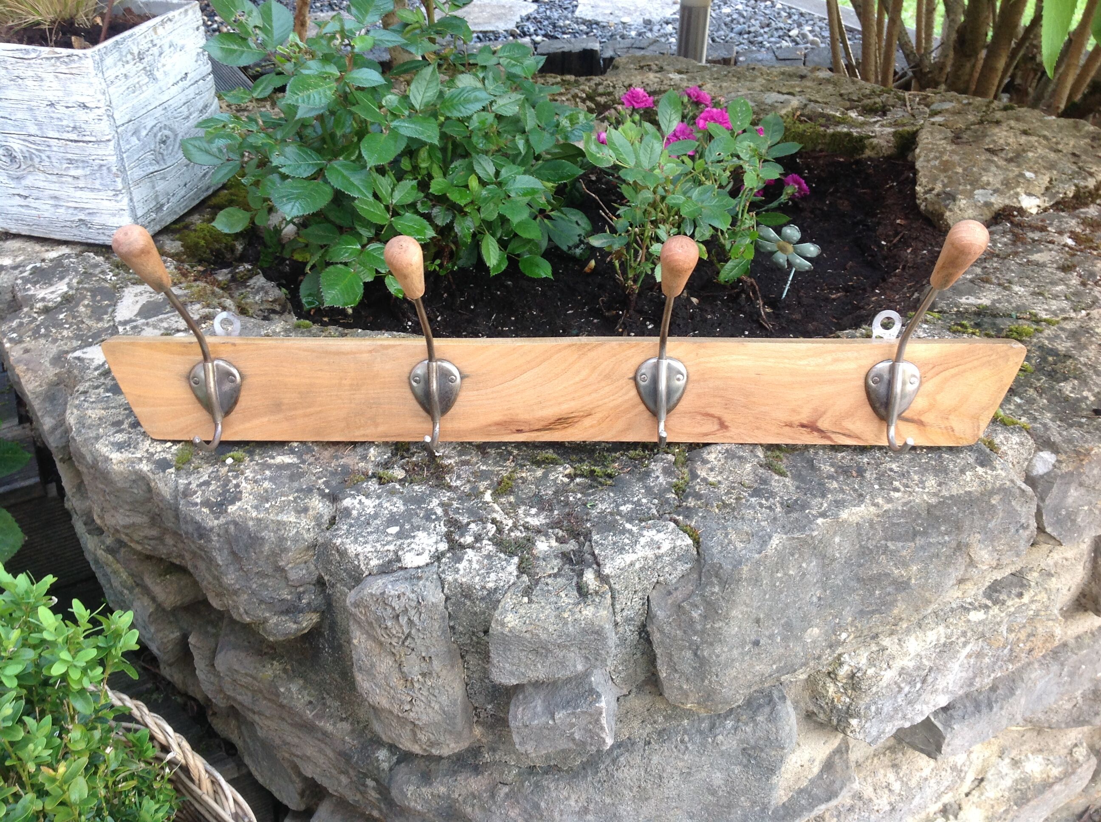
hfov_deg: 52.7
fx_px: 1112
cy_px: 411
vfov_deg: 40.6
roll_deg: +2.8
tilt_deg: -35.7
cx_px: 550
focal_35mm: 35
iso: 64
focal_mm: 4.28
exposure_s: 1/25
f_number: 2.4
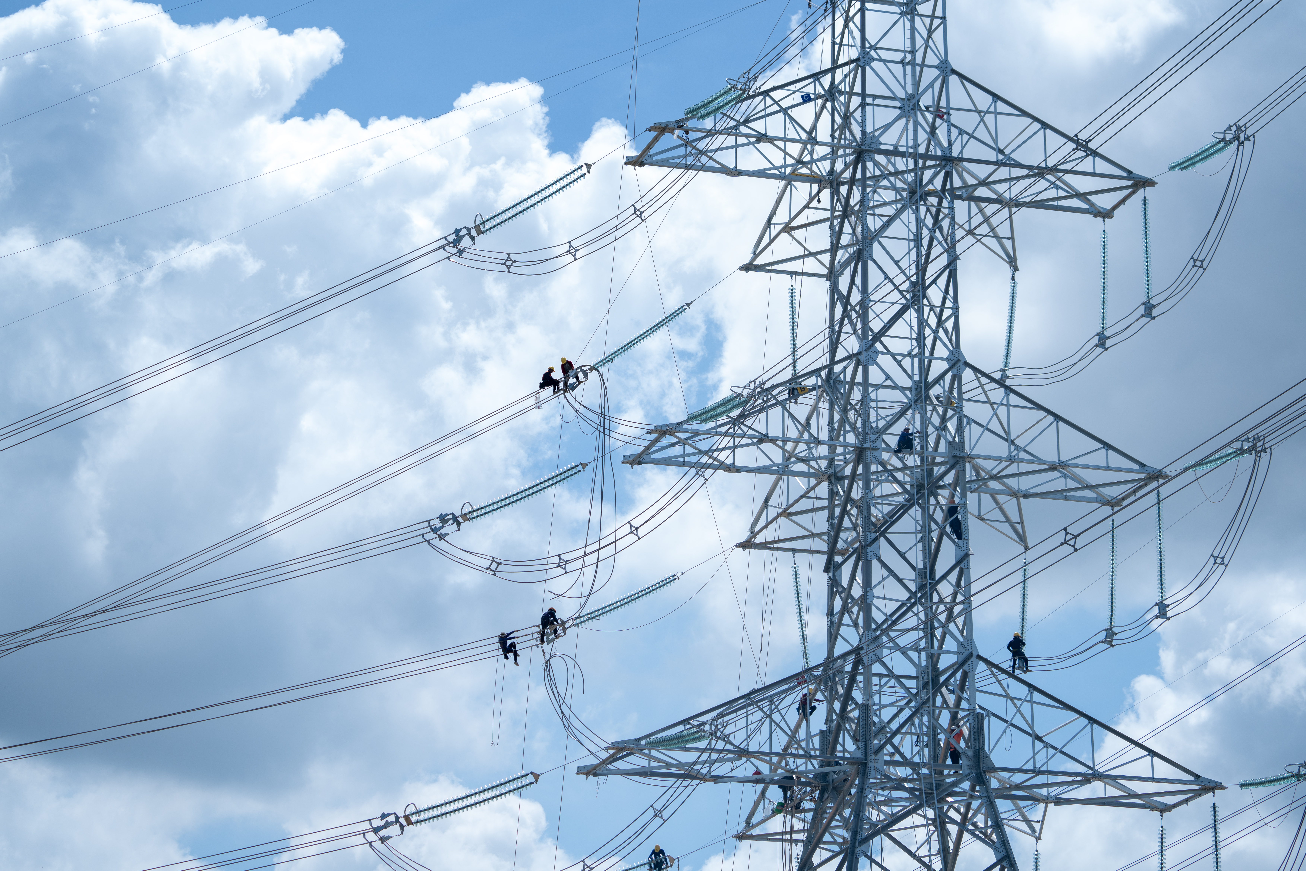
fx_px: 3627
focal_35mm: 100
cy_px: 436
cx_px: 653
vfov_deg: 13.7
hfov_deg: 20.4
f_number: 5.6
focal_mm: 100
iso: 80
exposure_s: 1/1000
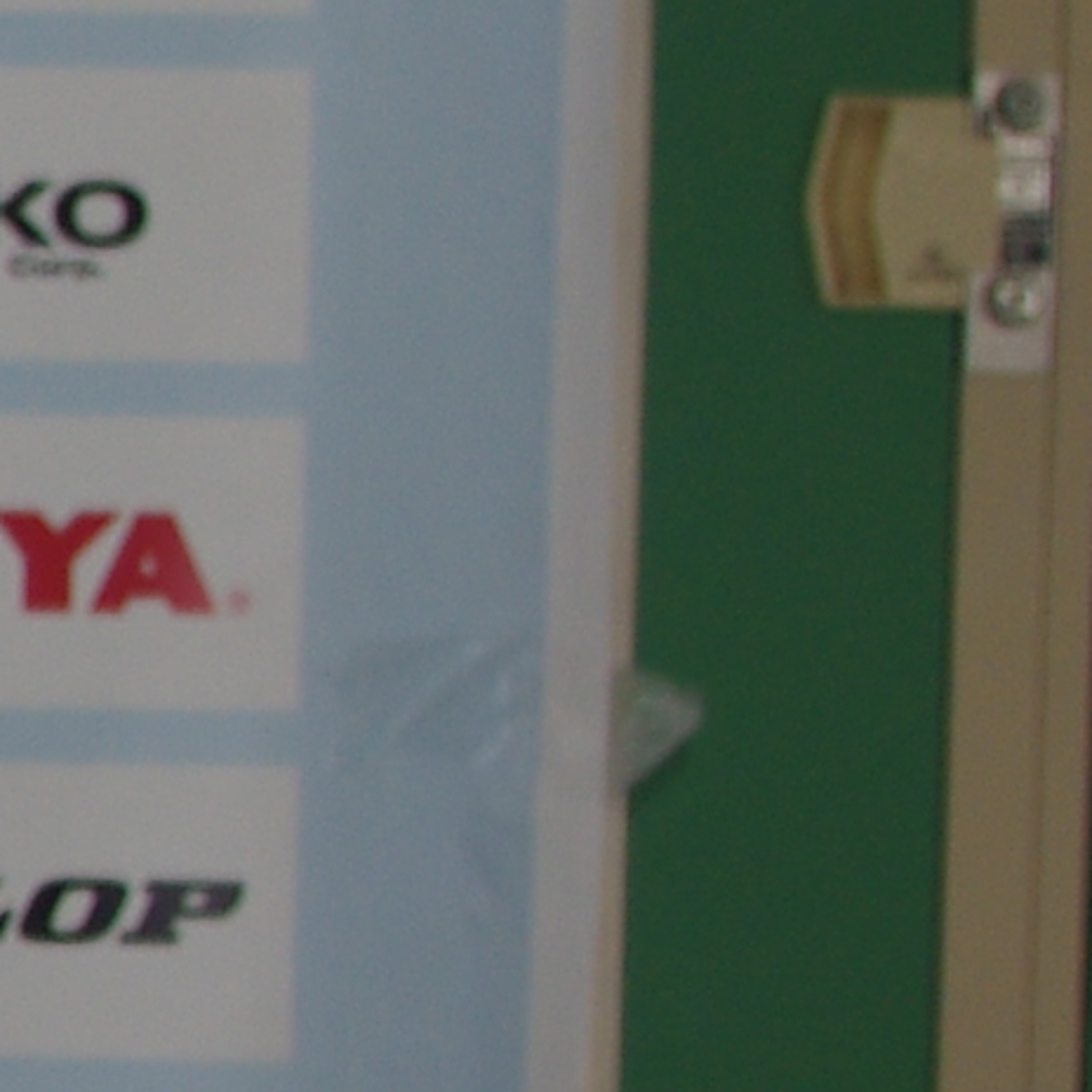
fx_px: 10921
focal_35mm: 306
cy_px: 1104
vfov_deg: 5.7
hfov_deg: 5.0
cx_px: -3596
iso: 200
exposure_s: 1/180
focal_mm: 26.25
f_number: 4
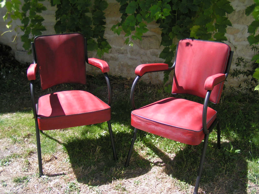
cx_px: 130
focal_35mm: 38
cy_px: 97
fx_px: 284
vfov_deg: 37.7
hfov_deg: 49.0
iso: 50
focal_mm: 5.8
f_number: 2.8
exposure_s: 1/500
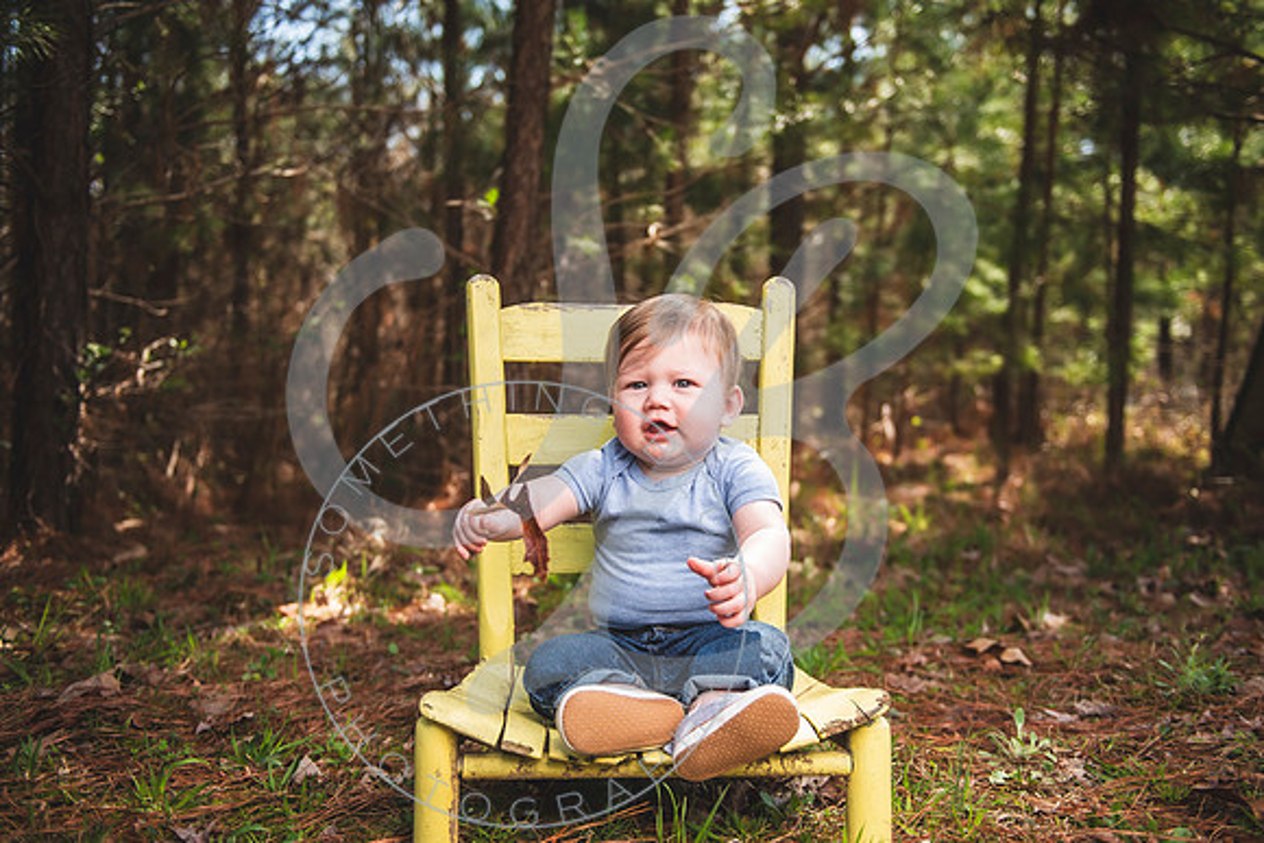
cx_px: 639
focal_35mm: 34
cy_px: 421
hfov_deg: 56.3
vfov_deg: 39.3
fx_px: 1182
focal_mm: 32
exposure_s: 1/640
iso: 100
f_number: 2.8
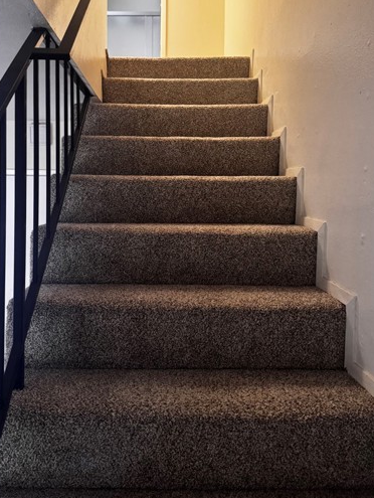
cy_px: 207
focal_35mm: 31
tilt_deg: -0.6
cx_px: 162
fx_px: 446
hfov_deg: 45.4
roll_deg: -0.3
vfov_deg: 58.0
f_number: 1.78
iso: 500
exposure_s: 1/60
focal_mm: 6.76
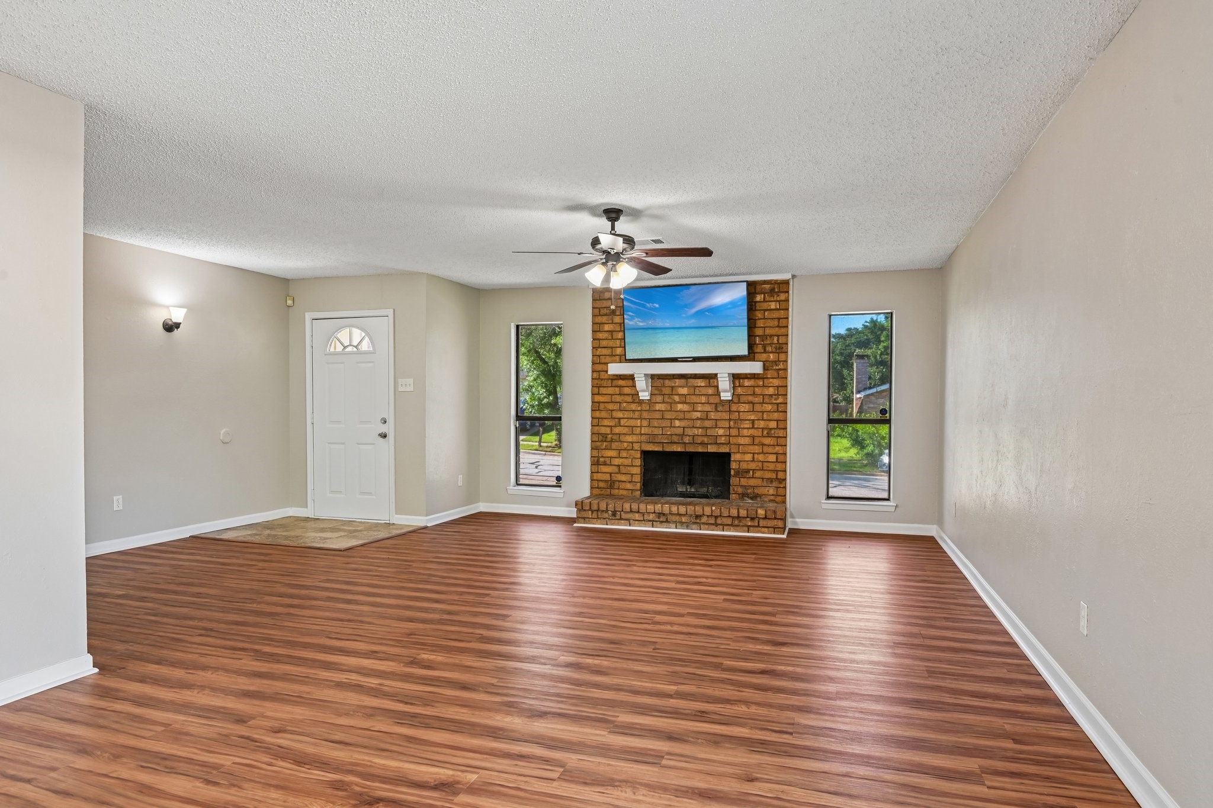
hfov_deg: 84.0
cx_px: 606
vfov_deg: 61.9
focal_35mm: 20
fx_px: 674
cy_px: 404
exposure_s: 1/8
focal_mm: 20
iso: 400
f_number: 8
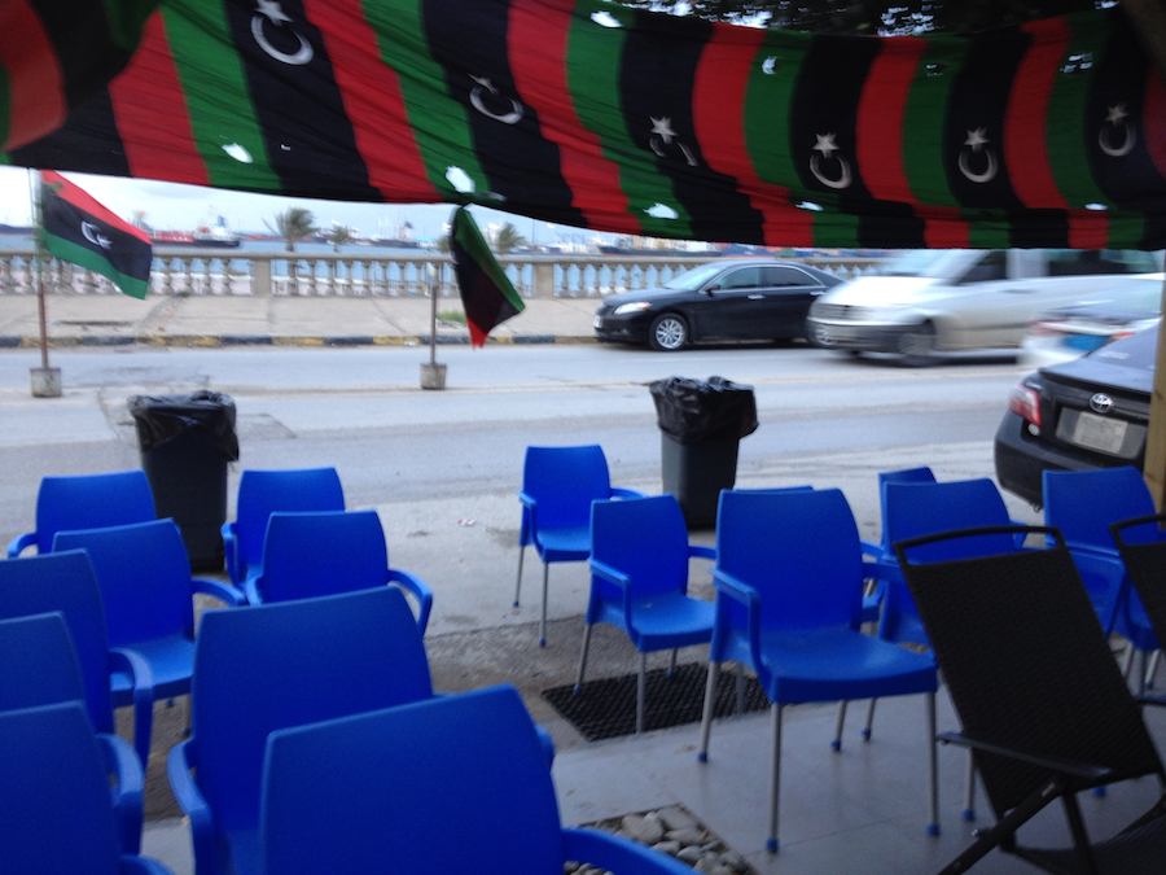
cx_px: 583
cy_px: 438
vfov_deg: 40.7
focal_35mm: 35
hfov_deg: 52.6
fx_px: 1179
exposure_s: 1/24
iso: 64
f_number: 2.4
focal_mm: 4.28
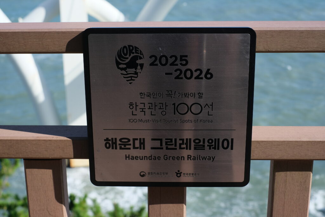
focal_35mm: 53
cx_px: 162
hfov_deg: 37.5
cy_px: 108
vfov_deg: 25.5
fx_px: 479
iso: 320
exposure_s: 1/900
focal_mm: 35
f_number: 5
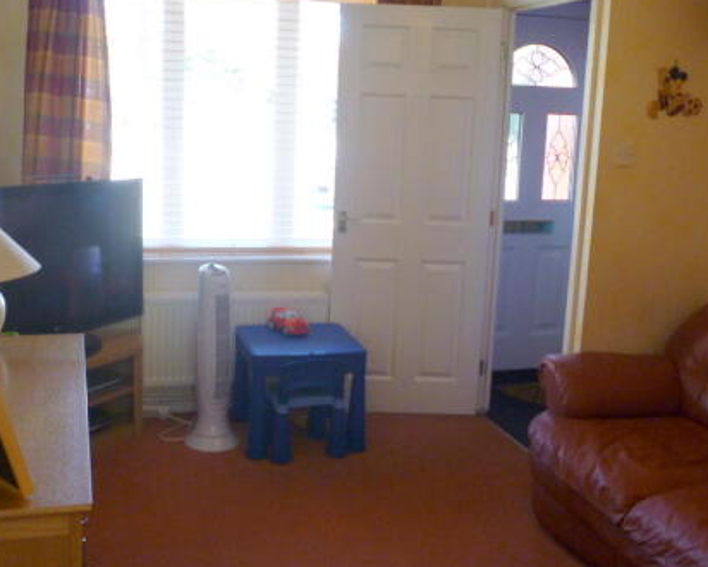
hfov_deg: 45.8
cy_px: 284
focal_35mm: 40
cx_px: 341
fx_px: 839
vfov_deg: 37.4
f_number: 3.3
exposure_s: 1/30
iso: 200
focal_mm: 5.2
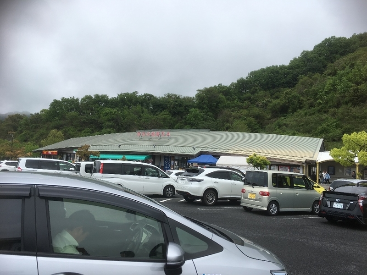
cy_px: 138
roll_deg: -2.2
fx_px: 307
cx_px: 184
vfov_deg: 48.2
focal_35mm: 29
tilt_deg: +2.5
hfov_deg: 61.7
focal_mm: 4.15
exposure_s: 1/754
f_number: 2.2
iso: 25
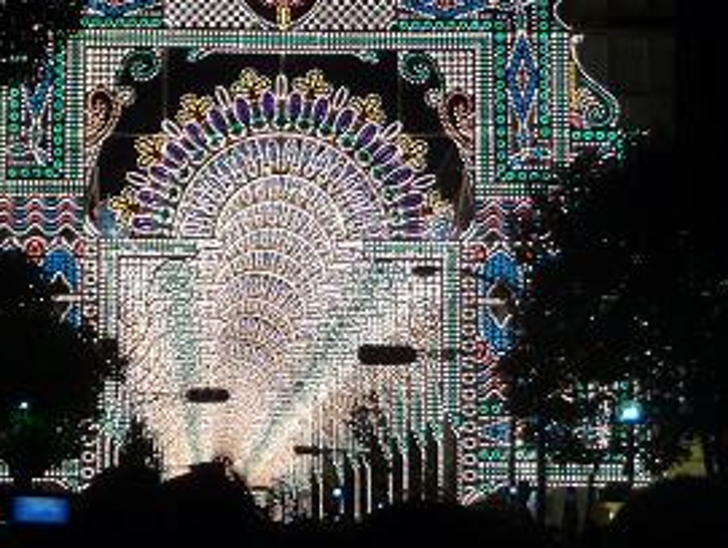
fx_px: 2674
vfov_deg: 11.7
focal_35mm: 127
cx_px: 277
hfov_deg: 15.5
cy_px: 193
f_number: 4.2
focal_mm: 8.5
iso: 160
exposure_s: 1/40
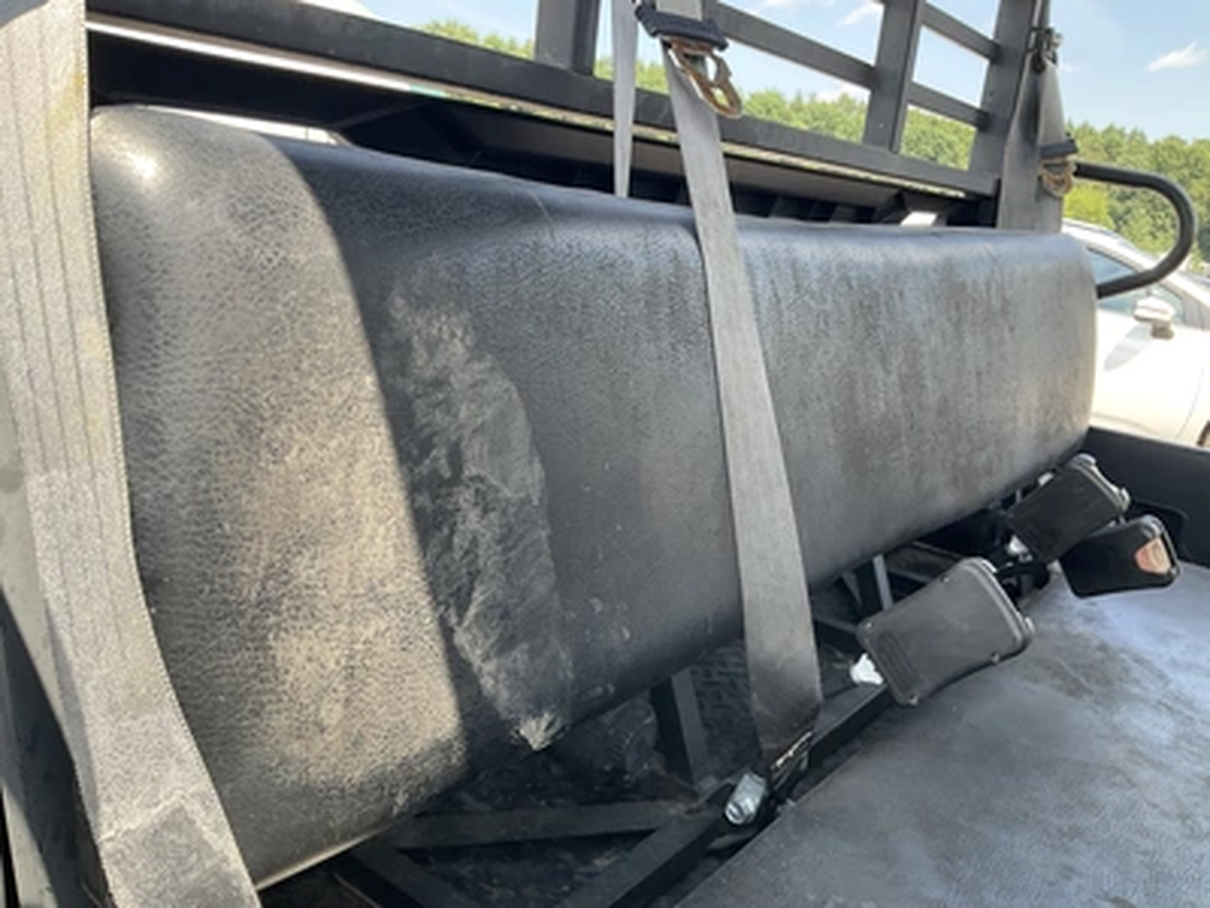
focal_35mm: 29
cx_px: 605
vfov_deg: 48.2
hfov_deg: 61.7
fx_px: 1014
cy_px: 454
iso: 20
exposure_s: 1/193
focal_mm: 3
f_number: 1.8
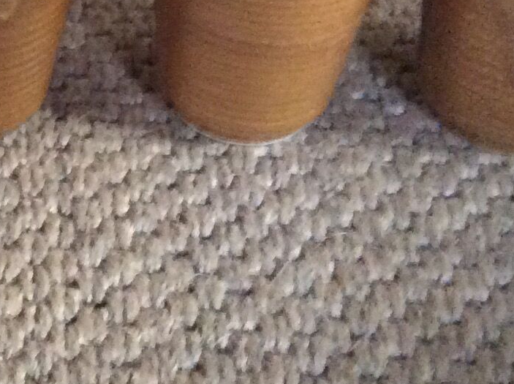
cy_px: 56
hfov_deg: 15.7
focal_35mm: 118
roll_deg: +4.4
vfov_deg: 12.4
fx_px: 1749
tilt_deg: -40.1
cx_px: -185
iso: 320
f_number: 2.4
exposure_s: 1/17
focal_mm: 3.3
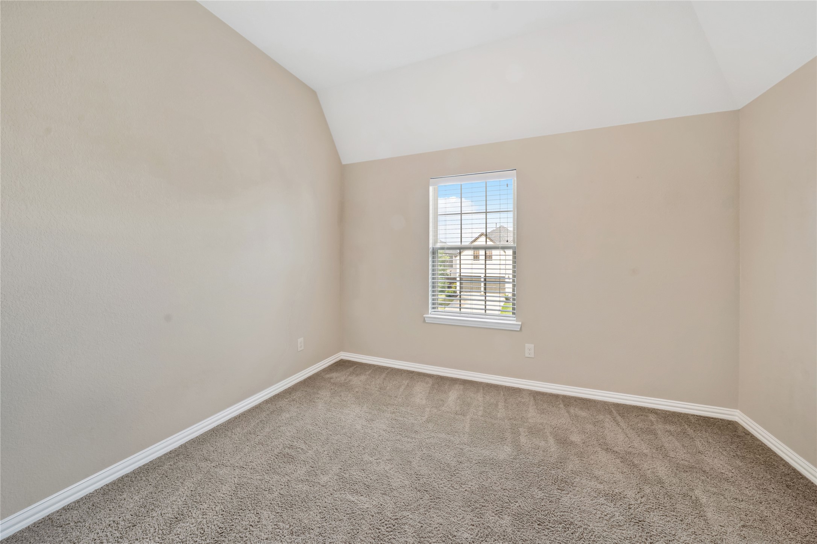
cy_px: 272
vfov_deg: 90.0
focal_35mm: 12
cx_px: 408
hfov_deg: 112.6
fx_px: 272
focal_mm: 12
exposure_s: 1/5
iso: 250
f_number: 9
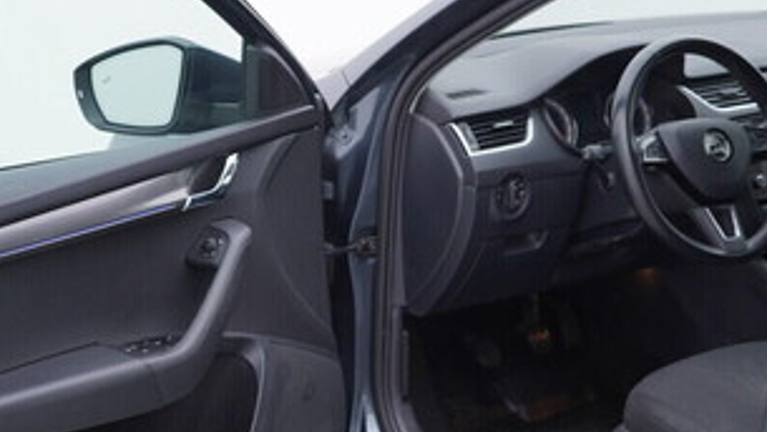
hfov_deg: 31.0
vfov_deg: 17.8
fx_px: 1384
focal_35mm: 68
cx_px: 339
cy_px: 247
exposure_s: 1/50
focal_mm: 24
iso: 125
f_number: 3.2
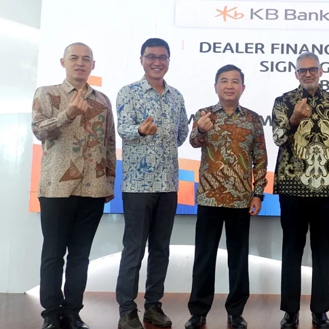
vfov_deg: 32.7
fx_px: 559
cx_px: 334
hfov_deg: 30.3
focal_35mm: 52
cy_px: 131
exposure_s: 1/40
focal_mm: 19.2
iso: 800
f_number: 3.8
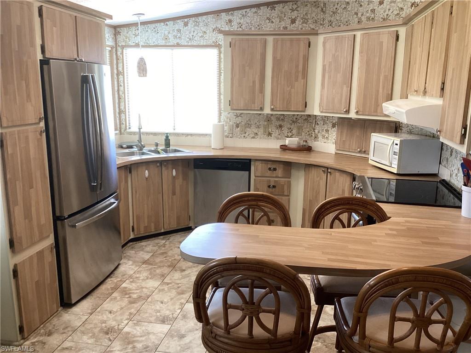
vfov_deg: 45.4
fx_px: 422
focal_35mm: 31
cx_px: 236
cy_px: 176
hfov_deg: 58.4
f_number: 2.4
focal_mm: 3.3
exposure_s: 1/60
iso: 80
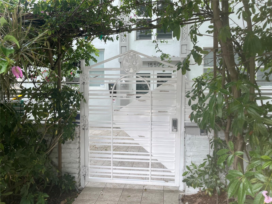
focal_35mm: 26
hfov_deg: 67.3
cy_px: 102
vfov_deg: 53.1
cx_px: 136
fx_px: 204
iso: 40
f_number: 1.6
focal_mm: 5.1
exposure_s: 1/260
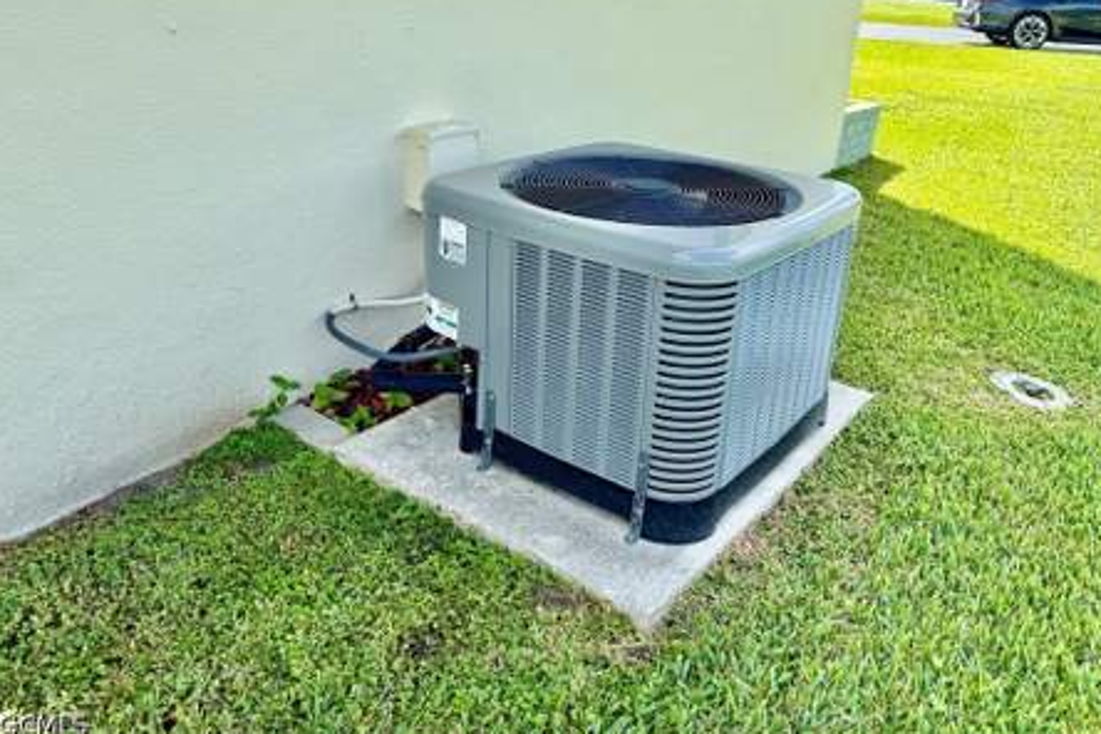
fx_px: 826
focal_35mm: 27
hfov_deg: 67.4
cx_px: 573
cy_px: 298
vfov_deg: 47.7
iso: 80
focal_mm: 6.76
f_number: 1.78
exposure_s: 1/1337
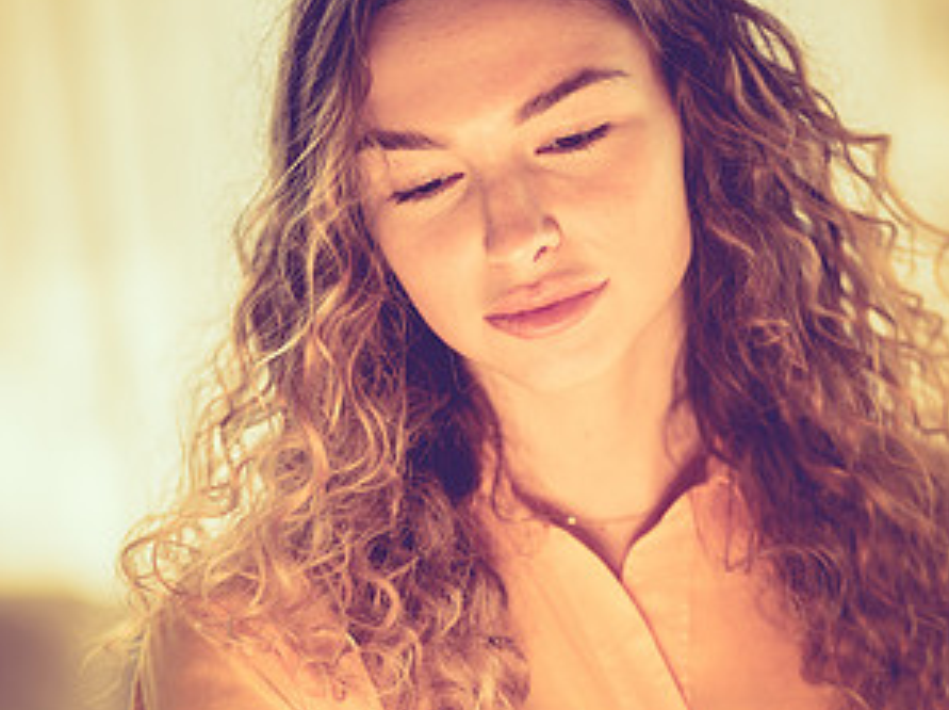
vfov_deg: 11.9
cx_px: 476
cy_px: 480
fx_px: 3395
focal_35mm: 124
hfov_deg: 15.9
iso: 640
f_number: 1.8
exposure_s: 1/200
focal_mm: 85
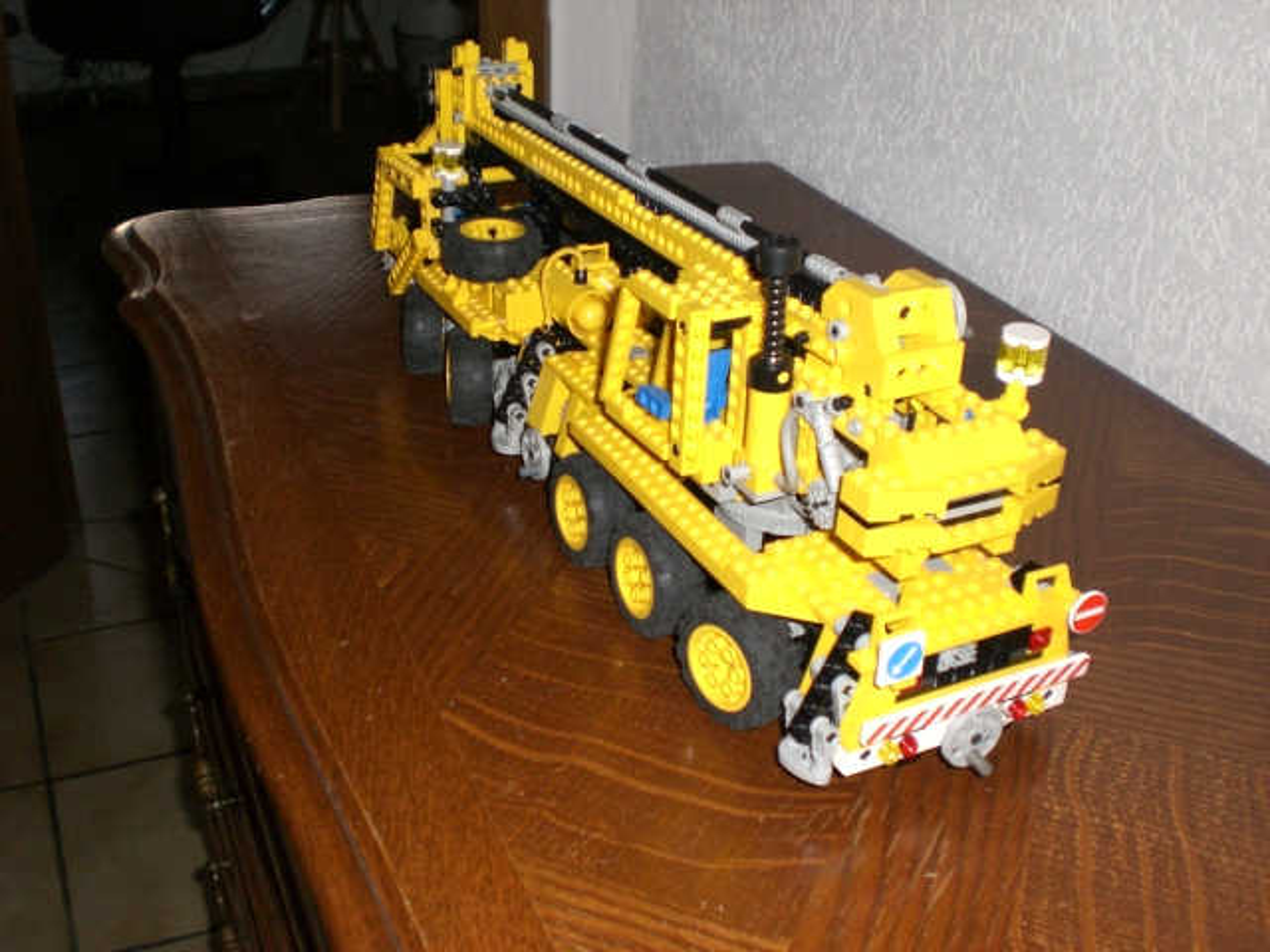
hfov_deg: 49.0
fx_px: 1394
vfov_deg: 37.7
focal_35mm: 38
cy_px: 476
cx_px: 635
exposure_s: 1/60
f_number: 3.1
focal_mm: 6.3
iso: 200
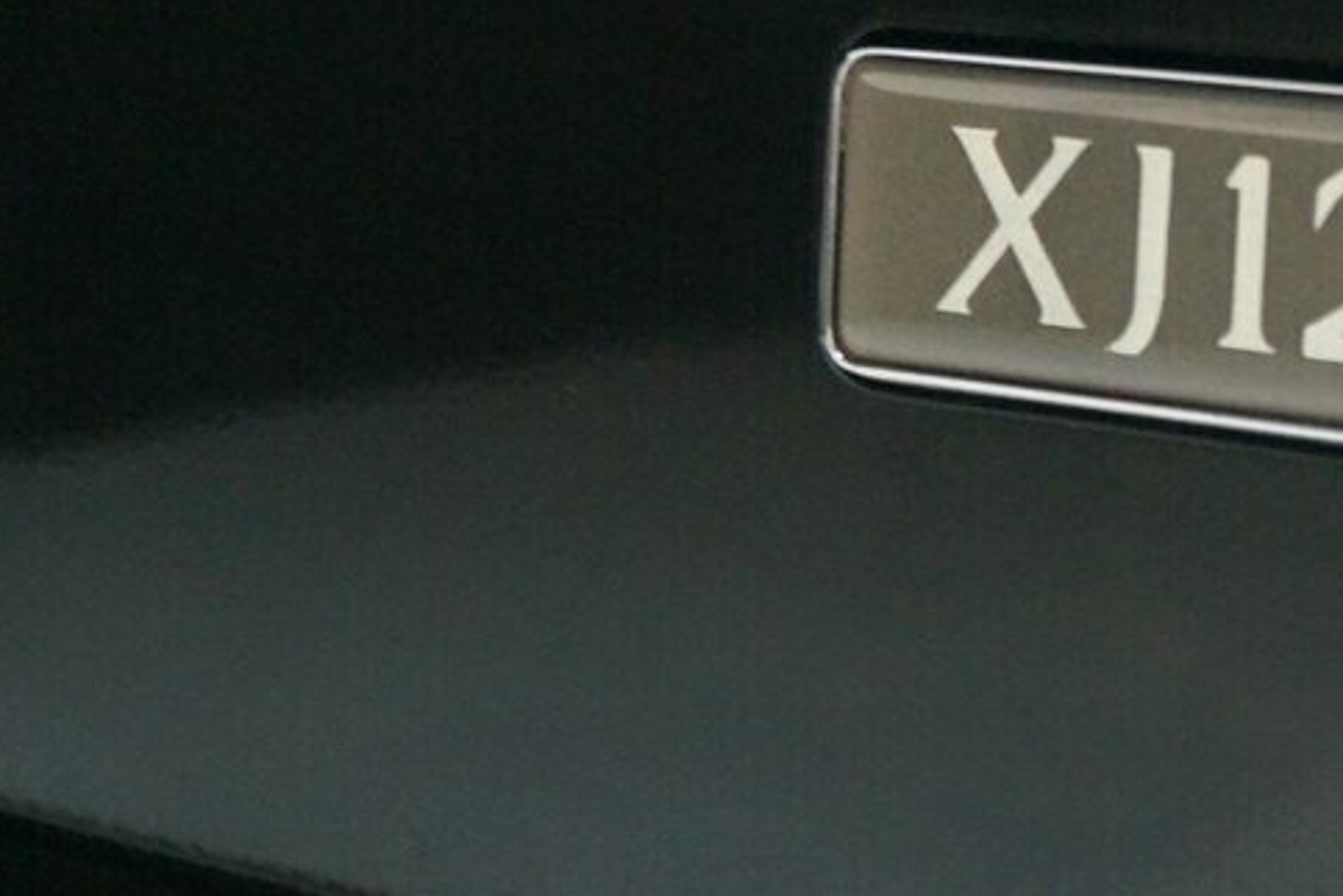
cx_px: 1204
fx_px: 3059
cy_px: 121
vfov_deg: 16.5
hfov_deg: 24.1
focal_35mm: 82
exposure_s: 1/25
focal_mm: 22
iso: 3200
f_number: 3.5
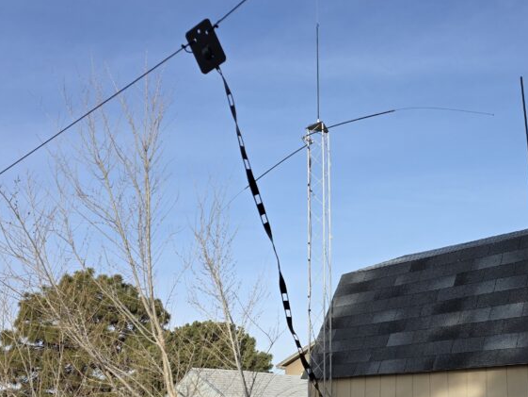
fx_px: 641
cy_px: 270
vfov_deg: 34.0
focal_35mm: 42
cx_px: 434
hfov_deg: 42.5
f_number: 1.7
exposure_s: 1/4237
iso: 80
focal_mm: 6.3
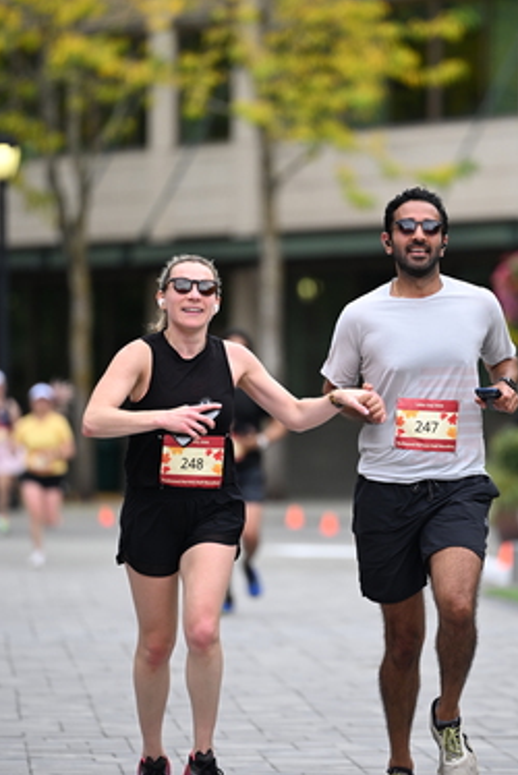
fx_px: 6333
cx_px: 326
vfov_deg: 7.0
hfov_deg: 4.7
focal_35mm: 294
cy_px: 361
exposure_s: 1/2000
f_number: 2.8
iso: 640
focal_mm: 200
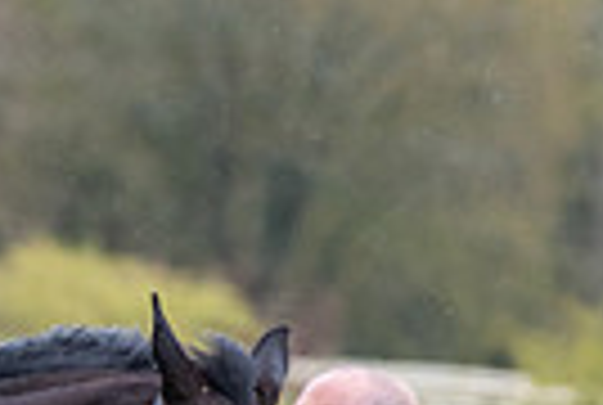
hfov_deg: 1.1
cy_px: 650
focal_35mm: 1815
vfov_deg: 0.8
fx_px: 30469
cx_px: -576
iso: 1000
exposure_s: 1/1000
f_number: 5.6
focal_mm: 280
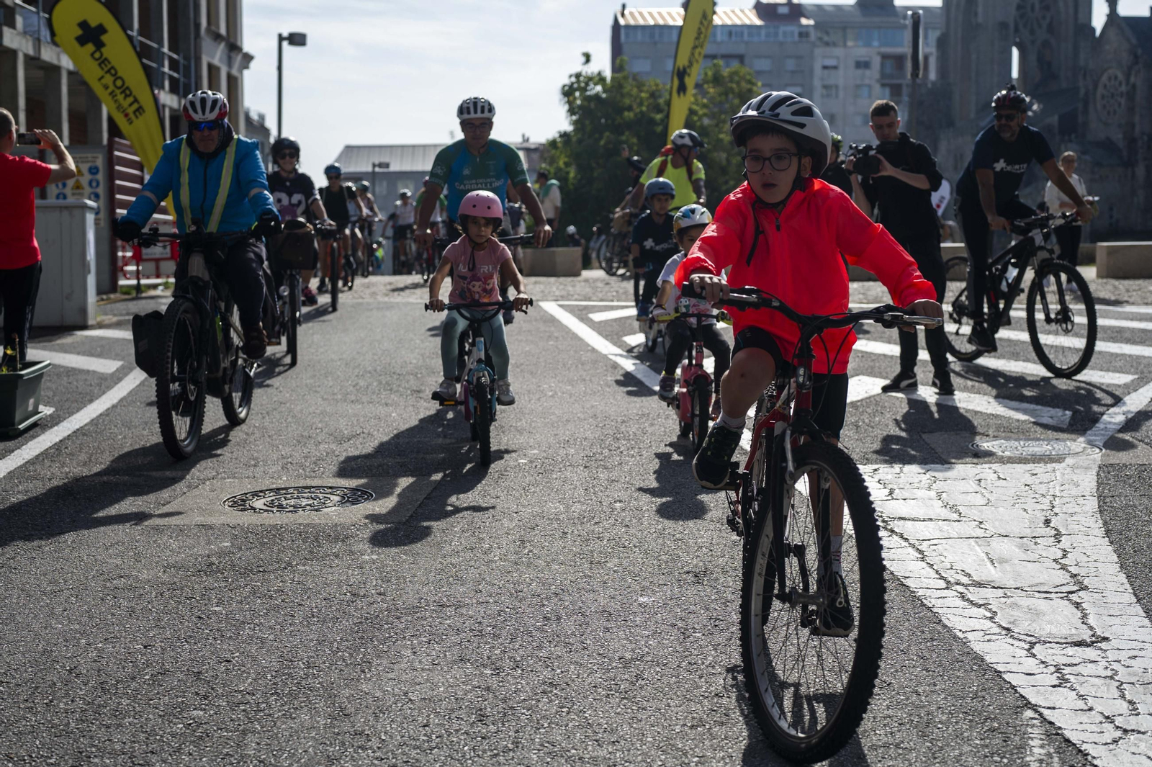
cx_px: 576
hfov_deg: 39.6
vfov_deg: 27.0
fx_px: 1599
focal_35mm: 50
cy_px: 384
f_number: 4.5
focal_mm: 50
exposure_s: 1/1250
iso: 100
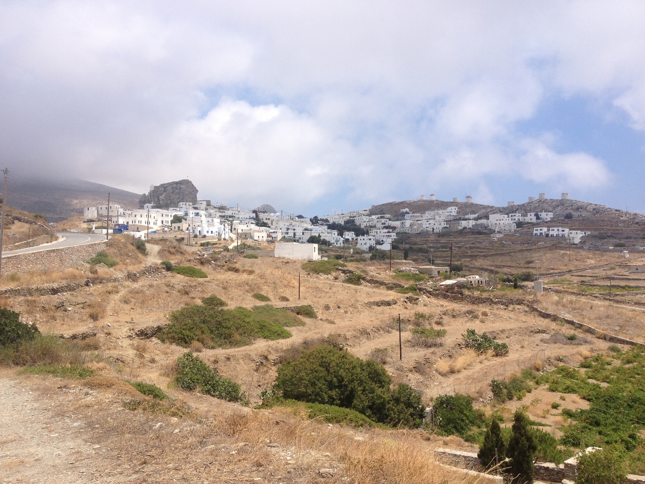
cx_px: 322
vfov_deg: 40.7
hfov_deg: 52.6
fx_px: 652
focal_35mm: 35
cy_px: 242
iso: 50
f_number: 2.4
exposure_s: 1/2304
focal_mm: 4.28
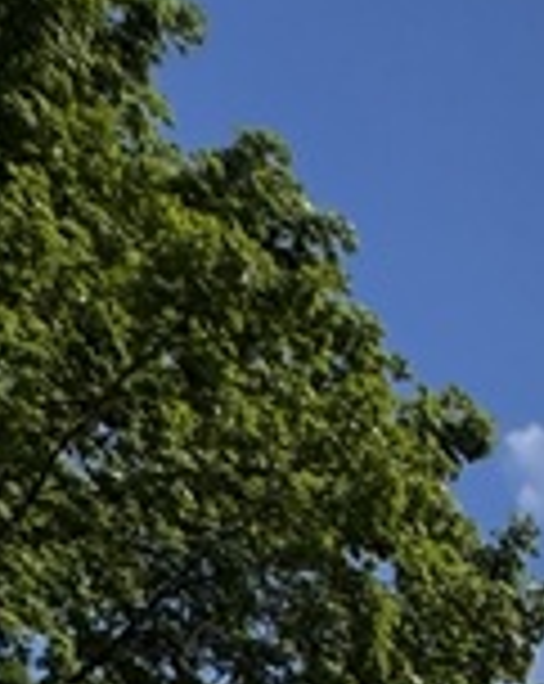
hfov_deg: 11.4
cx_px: 1351
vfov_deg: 10.9
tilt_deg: -1.2
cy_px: 2095
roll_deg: -1.1
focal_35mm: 109
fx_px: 2200
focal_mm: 2.22
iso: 50
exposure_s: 1/2208
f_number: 2.2
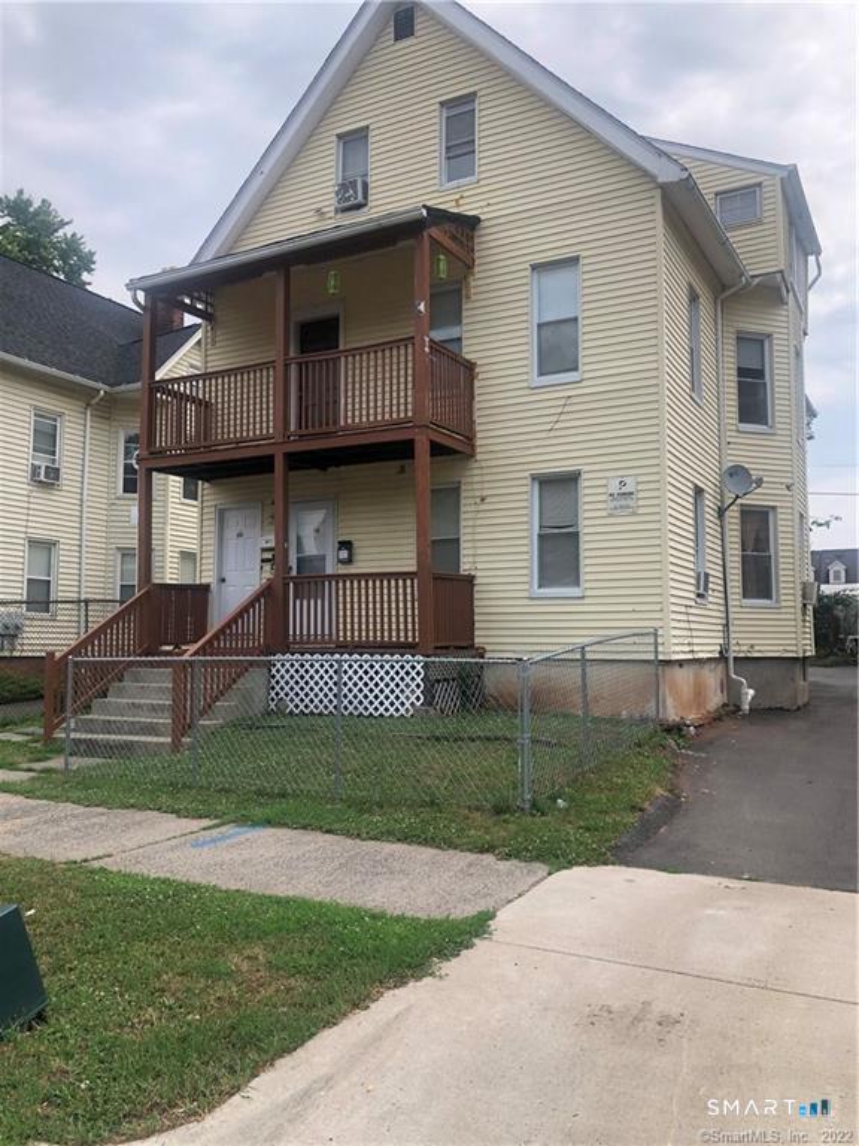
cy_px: 573
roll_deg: -0.8
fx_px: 926
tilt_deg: +4.1
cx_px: 430
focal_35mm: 28
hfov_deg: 49.7
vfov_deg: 63.4
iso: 20
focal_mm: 3.99
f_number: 1.8
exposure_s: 1/1333
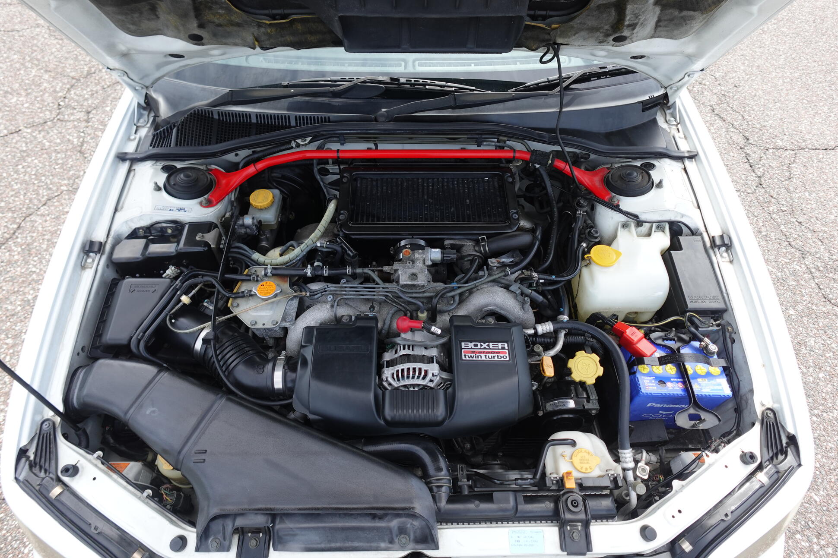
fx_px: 465
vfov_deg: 61.9
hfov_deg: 84.0
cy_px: 279
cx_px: 419
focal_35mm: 20
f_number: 2
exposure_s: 1/640
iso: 125
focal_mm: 7.6
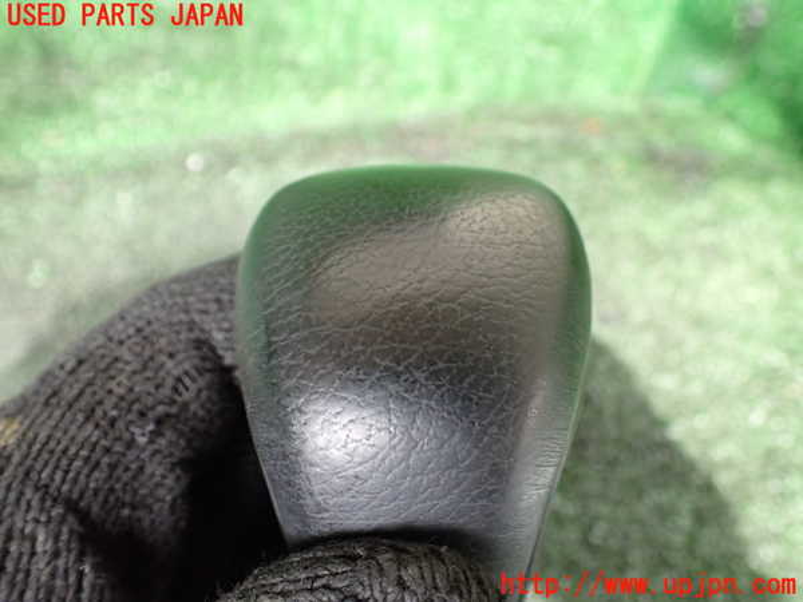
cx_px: 402
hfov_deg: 60.0
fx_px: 696
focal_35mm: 30
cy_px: 301
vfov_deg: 46.8
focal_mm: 5.4
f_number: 2.3
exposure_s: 1/125
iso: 640
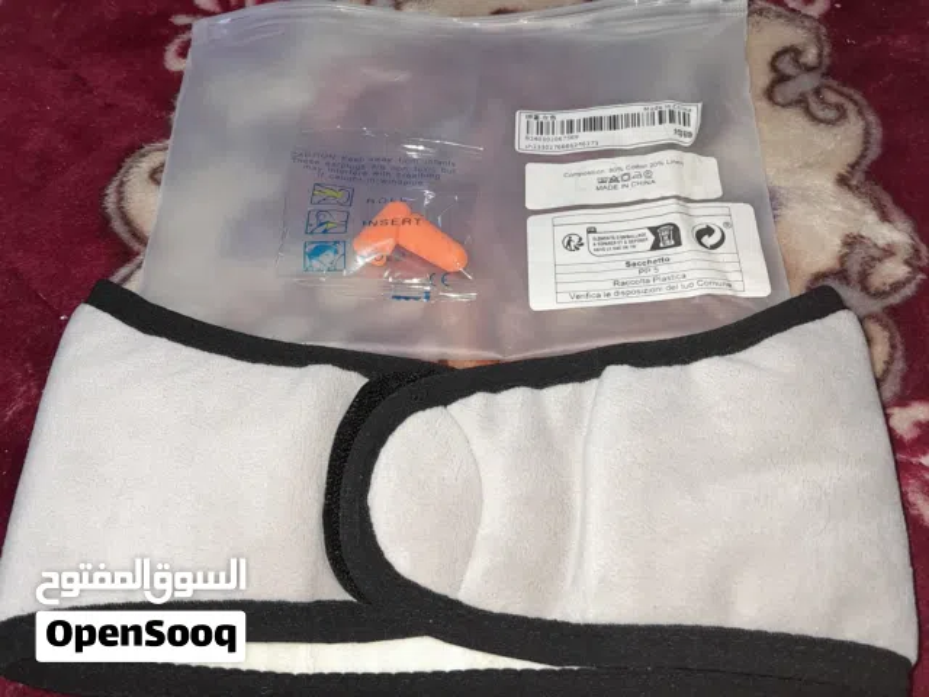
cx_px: 464
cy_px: 348
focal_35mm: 26
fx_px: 698
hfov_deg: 67.3
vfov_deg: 53.1
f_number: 1.8
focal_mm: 3.98
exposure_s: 1/33
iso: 125
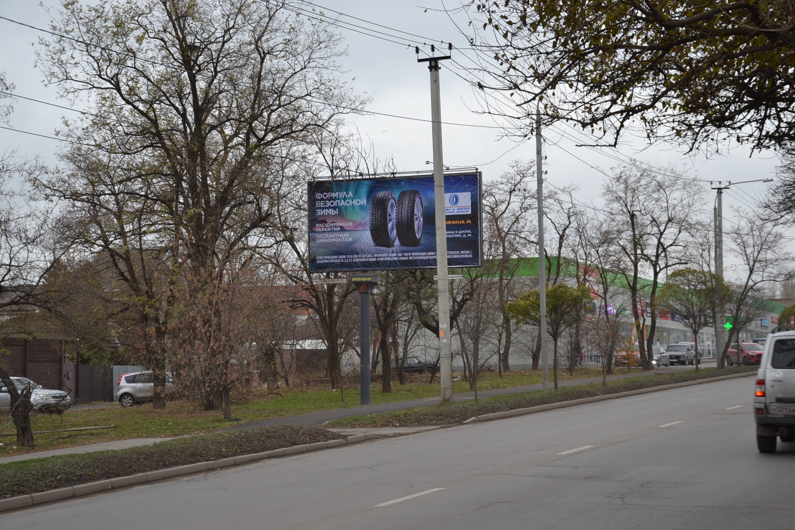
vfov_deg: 18.9
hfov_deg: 28.1
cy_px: 265
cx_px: 398
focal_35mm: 72
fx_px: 1590
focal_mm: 48
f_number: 5.6
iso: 200
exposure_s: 1/80
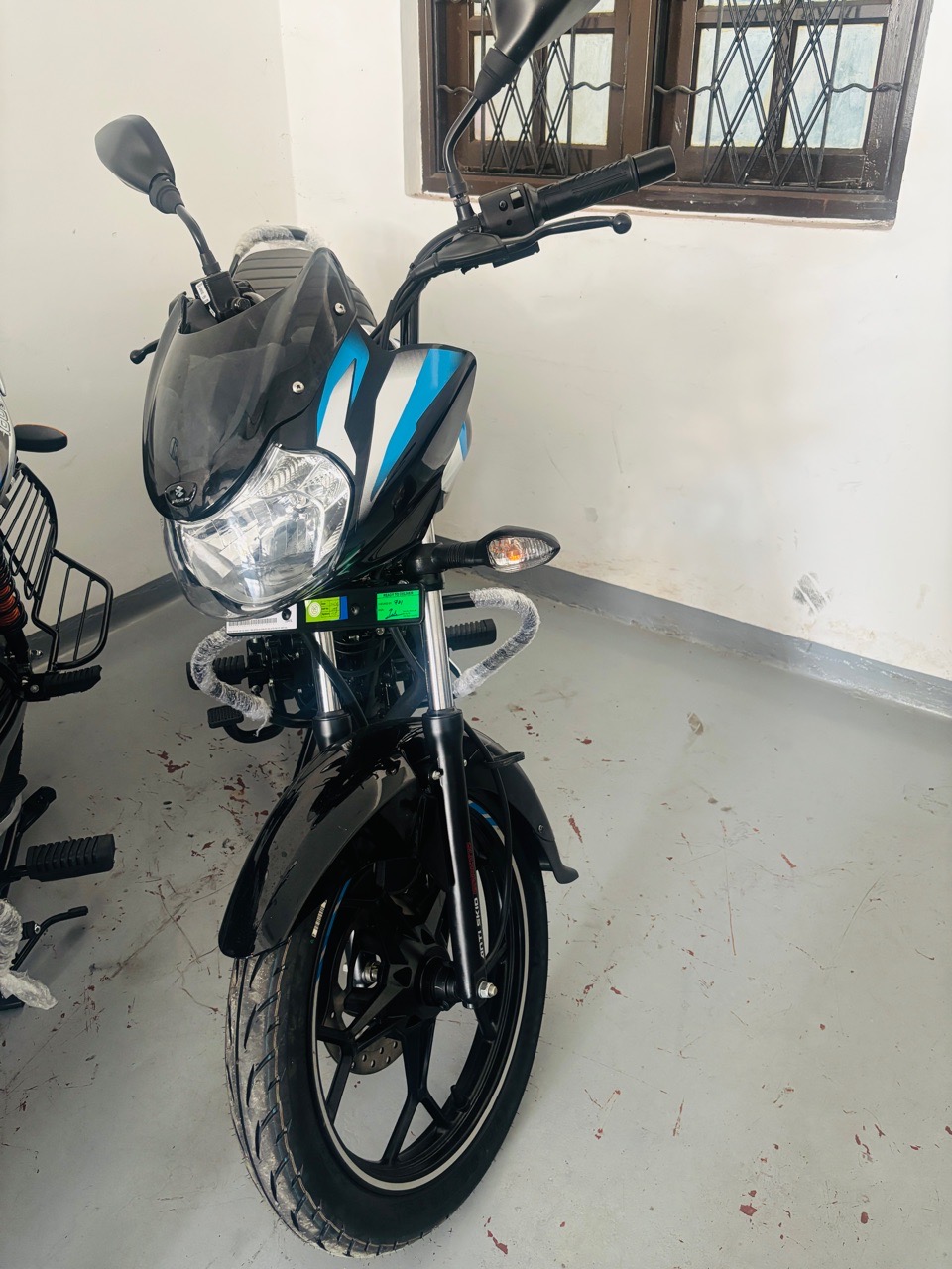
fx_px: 953
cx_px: 476
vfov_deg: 67.3
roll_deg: -1.1
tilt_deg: -29.4
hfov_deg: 53.1
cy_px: 634
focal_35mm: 26
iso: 320
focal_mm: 5.96
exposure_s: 1/60
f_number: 1.6
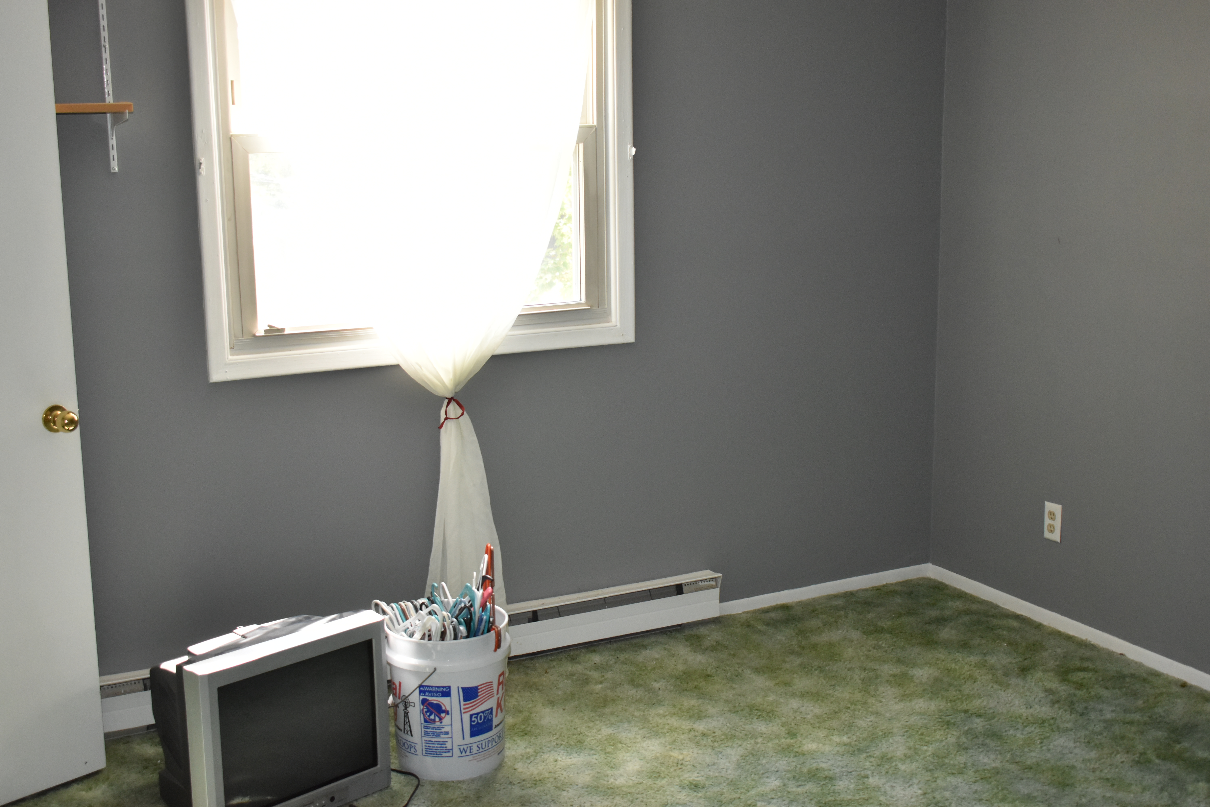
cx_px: 605
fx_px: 1512
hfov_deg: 43.6
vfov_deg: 29.9
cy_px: 404
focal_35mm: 45
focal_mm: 30
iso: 1100
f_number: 4.2
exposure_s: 1/200
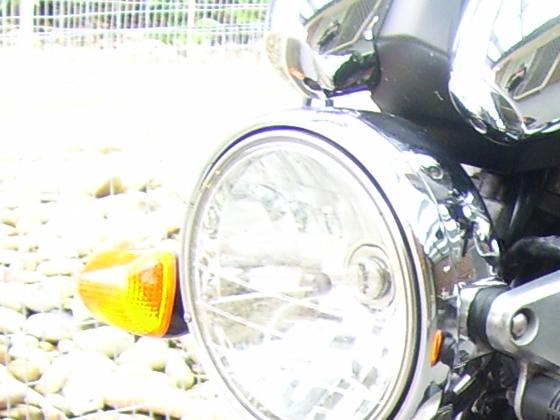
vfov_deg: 9.4
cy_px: 700
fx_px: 2442
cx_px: 784
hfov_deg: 12.6
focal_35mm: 151
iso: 80
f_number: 2.7
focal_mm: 6
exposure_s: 1/90
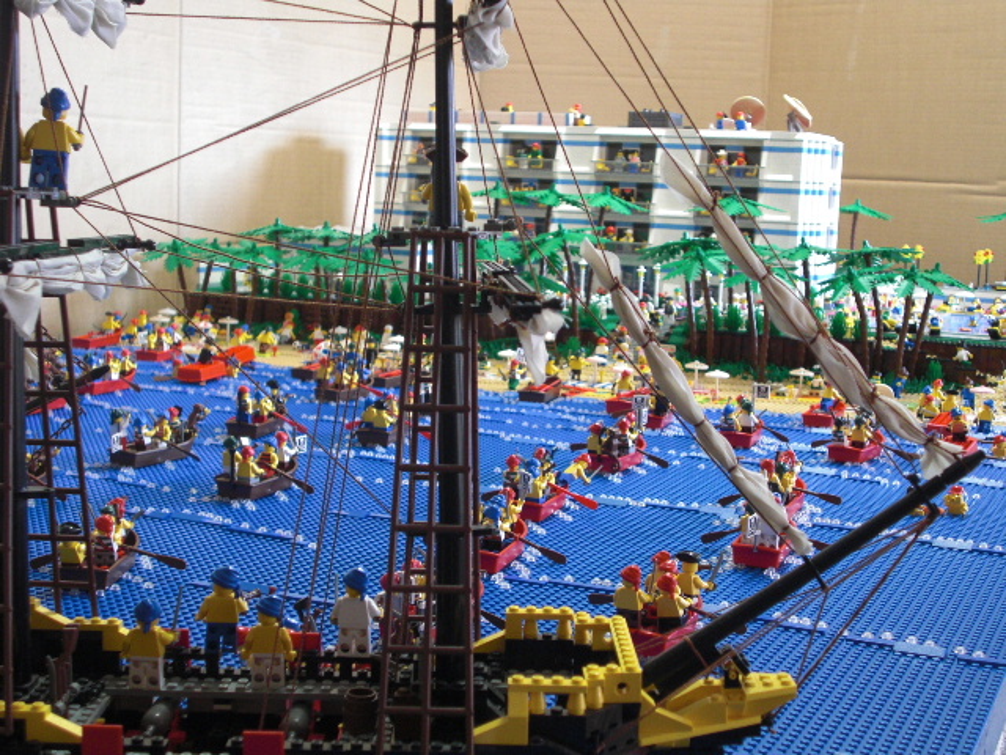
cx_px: 503
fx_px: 1511
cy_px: 378
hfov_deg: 36.8
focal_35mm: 52
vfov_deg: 28.0
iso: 200
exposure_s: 1/8
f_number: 3.4
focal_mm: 9.1
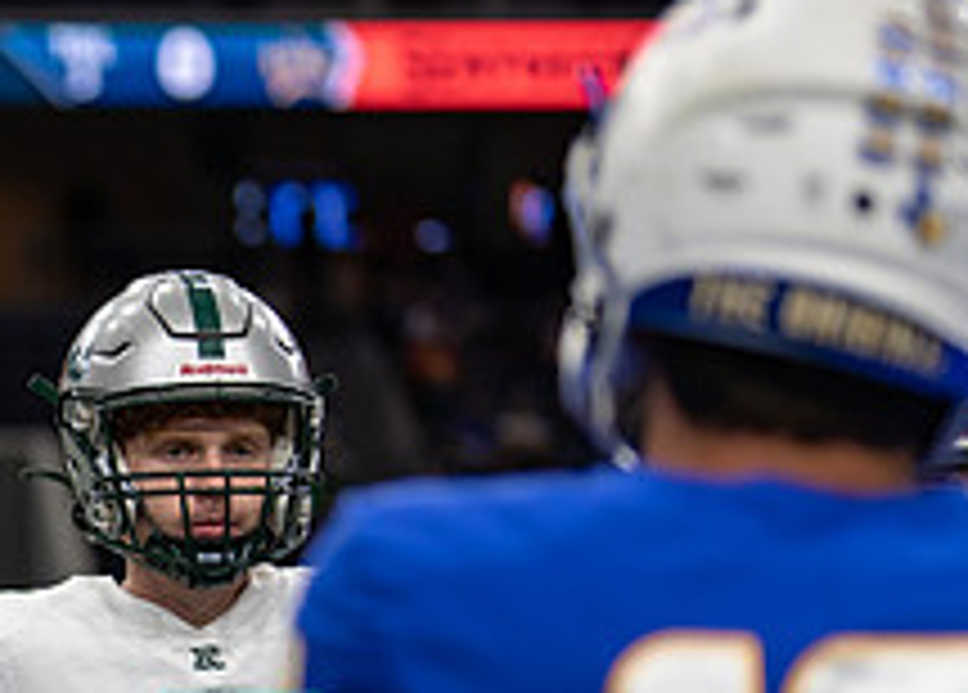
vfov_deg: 8.5
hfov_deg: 11.7
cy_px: 726
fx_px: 4651
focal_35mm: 169
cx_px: -152
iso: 250
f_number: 1.2
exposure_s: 1/1000
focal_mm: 50
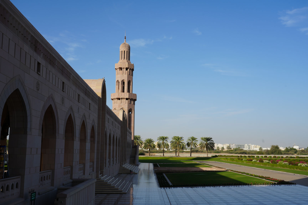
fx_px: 325
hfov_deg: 50.7
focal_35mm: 38
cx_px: 154
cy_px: 102
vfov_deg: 35.1
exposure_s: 1/200
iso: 100
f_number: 10
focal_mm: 38
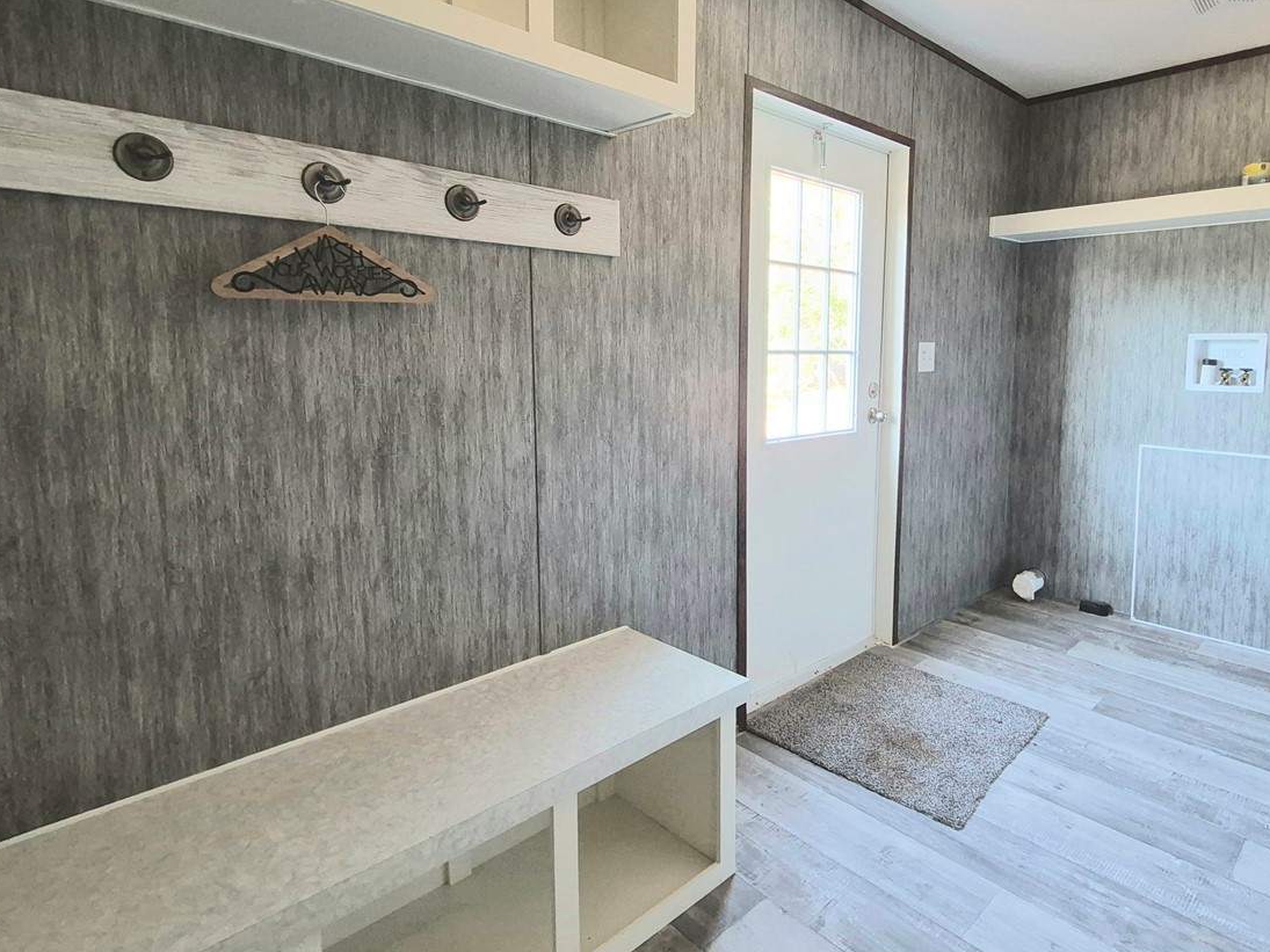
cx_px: 763
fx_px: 697
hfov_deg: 83.6
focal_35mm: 19
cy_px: 414
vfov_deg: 68.4
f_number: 2.2
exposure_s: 1/60.2
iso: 500
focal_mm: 1.74
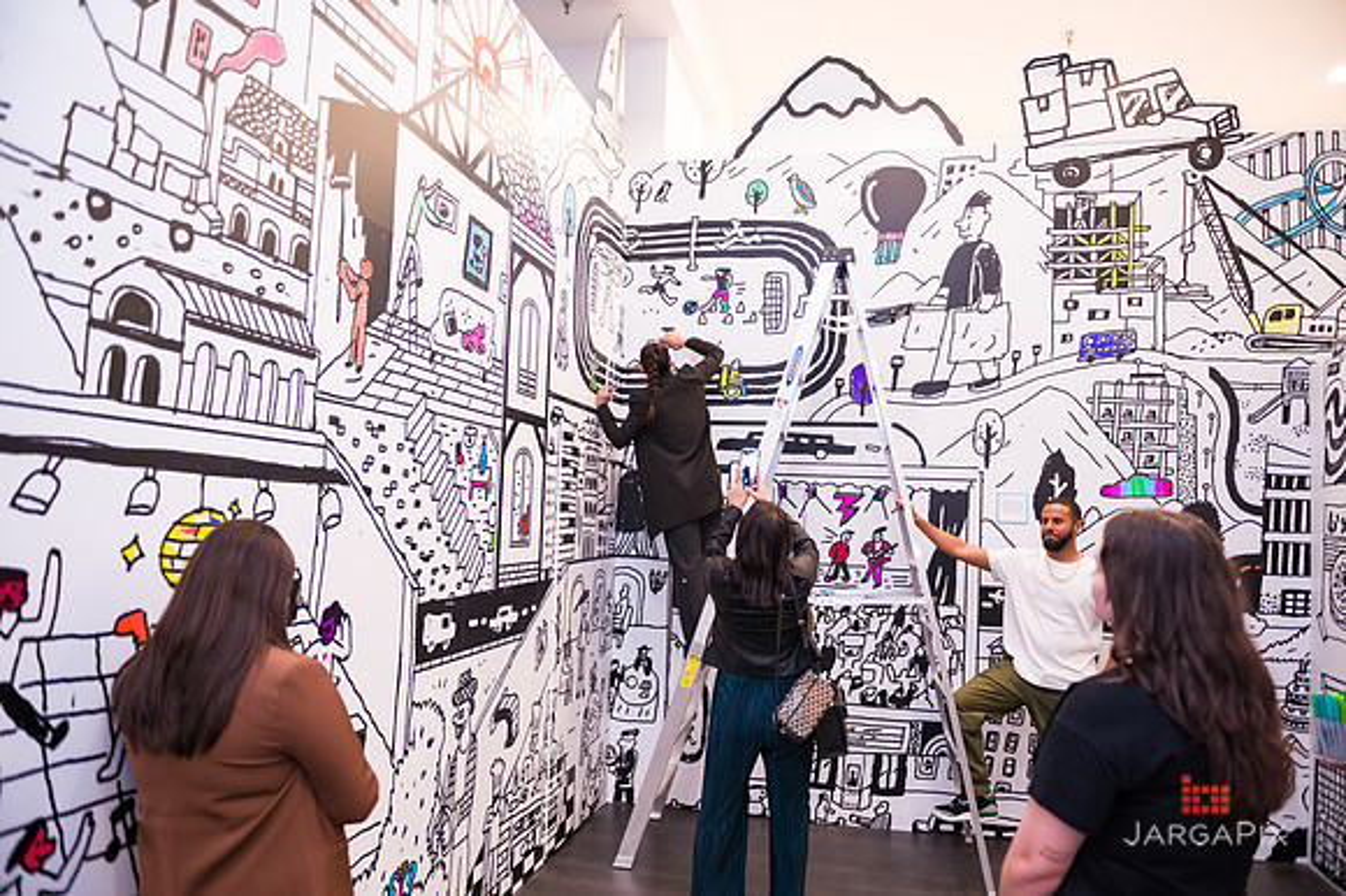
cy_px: 448
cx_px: 673
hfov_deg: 73.8
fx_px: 897
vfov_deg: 53.1
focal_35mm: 24
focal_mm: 24
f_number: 3.2
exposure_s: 1/200
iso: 3200
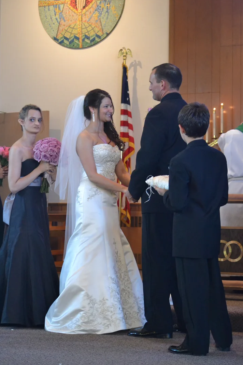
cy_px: 182
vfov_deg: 23.1
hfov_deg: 15.5
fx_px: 891
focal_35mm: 88
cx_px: 122
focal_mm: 58
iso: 3200
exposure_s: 1/80
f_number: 4.5
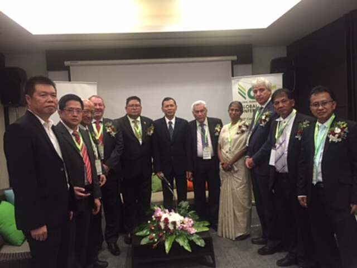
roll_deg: +1.7
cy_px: 134
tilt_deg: -2.1
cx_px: 178
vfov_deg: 48.2
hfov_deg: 61.7
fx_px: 299
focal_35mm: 29
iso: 250
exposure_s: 1/17
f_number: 2.2
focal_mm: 4.15
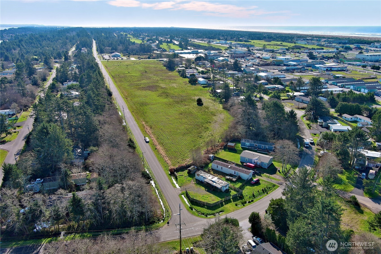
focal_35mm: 29
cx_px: 190
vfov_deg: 45.0
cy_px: 127
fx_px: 307
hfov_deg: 63.7
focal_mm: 10.57
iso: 100
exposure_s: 1/793
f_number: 2.8
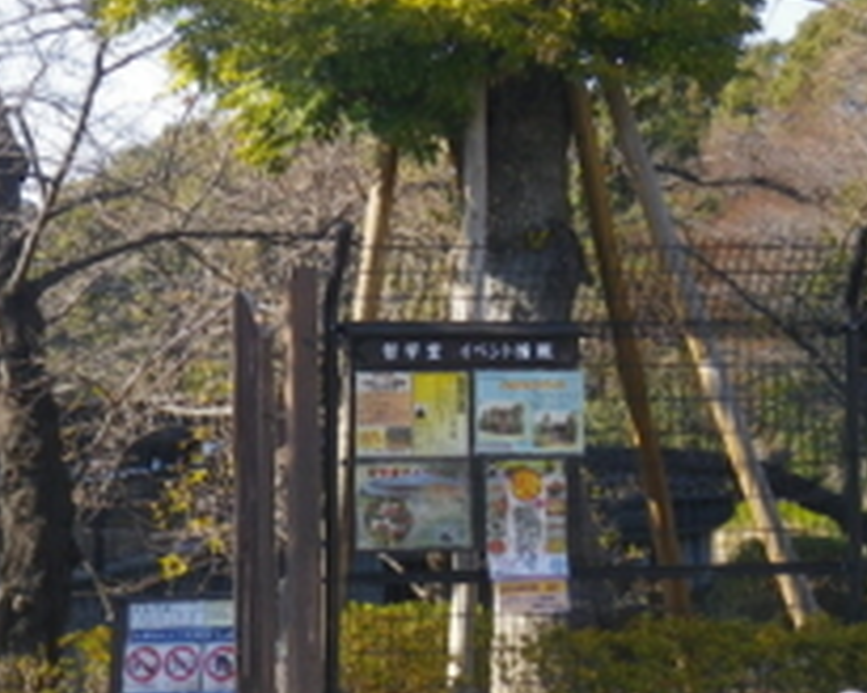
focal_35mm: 133
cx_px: 241
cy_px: 304
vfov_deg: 11.6
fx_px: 3413
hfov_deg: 14.4
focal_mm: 11.1
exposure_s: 1/125
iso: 80
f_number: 5.5
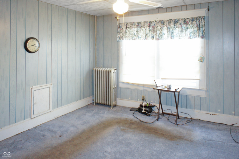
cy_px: 80
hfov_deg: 73.8
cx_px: 120
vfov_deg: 53.1
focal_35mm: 24
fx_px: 159
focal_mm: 16
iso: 800
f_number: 2.8
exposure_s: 1/60
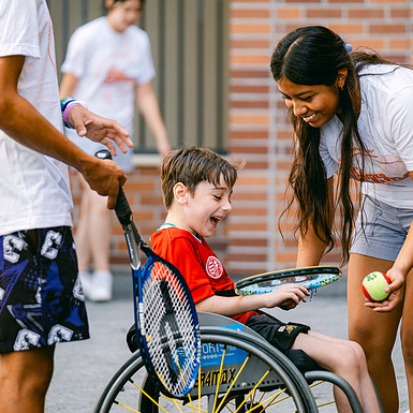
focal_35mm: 269
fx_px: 3631
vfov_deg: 6.5
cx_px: 225
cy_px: 206
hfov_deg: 6.5
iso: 160
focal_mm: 140
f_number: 2.8
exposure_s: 1/320
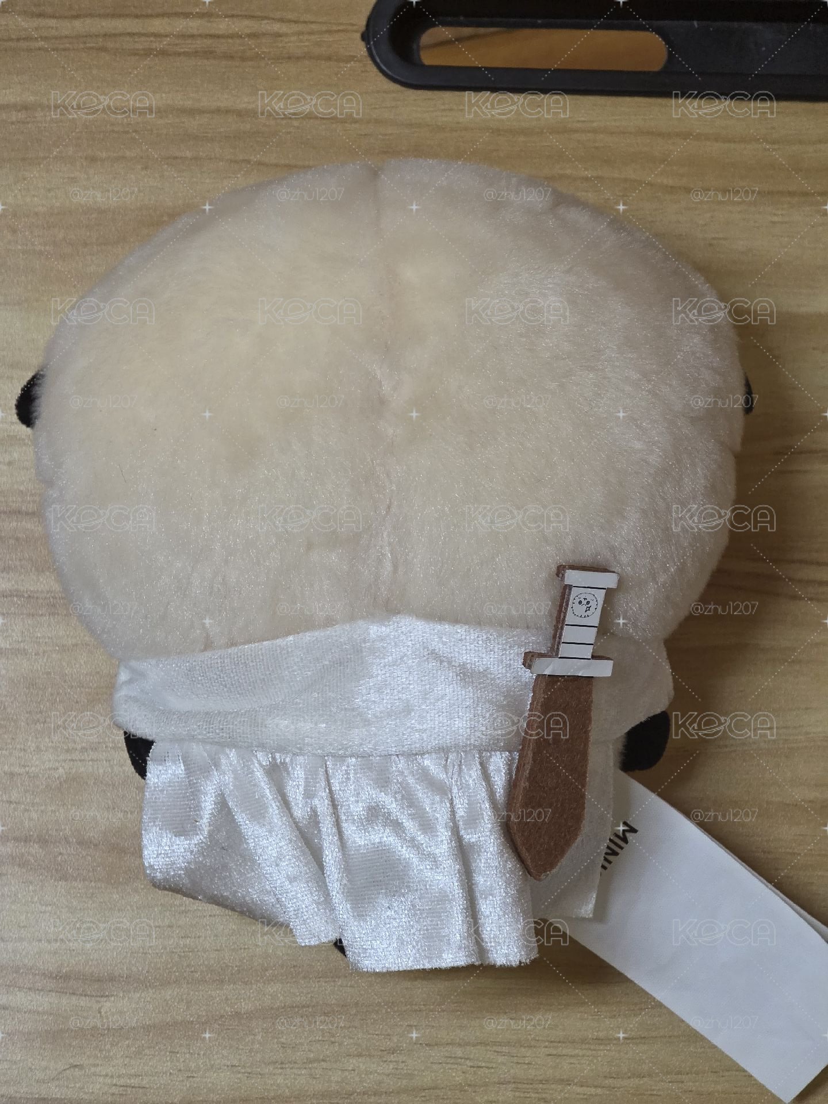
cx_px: 414
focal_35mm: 115
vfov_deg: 17.1
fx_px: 3668
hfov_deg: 12.9
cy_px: 552
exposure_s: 1/120
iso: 640
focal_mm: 18.6
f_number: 3.4
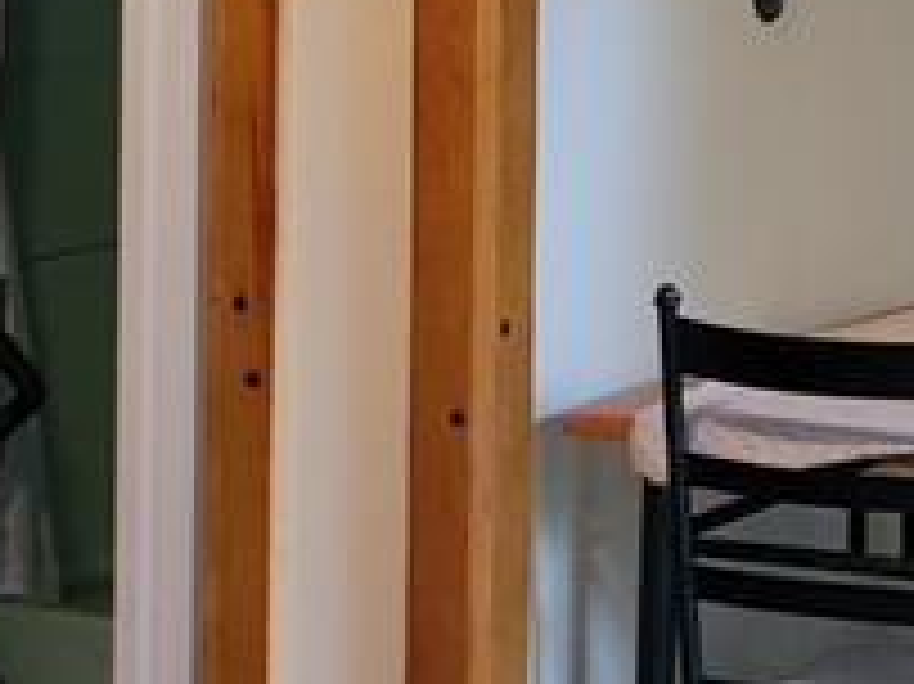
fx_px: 3457
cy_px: -63
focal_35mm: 131
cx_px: 1175
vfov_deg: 11.2
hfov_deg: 14.5
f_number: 1.8
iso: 125
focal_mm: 5.4
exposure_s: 1/11
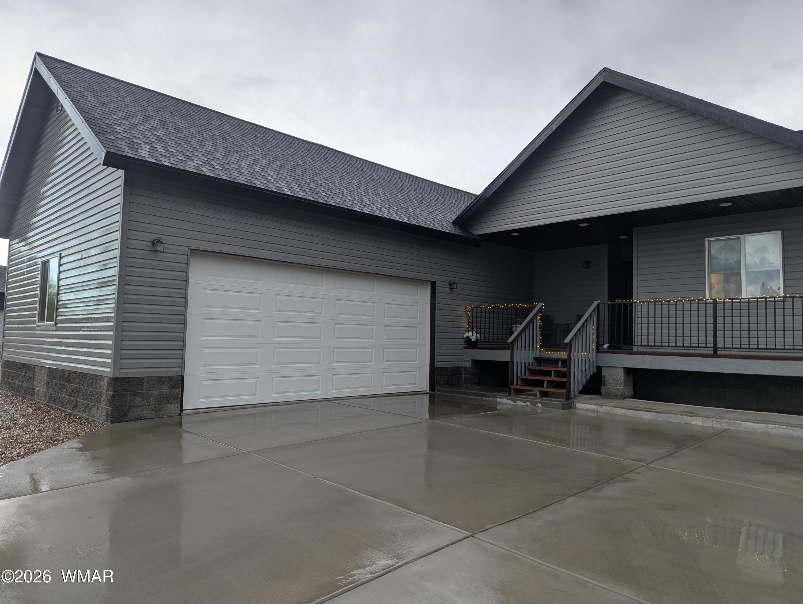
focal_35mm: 24
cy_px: 302
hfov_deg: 71.5
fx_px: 557
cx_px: 402
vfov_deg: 56.9
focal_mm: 6.81
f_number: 1.85
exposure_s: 1/74.9
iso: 47
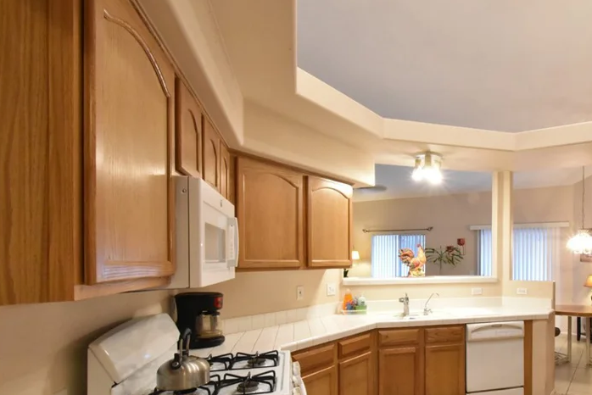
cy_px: 262
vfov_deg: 56.1
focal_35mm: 22
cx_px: 423
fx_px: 362
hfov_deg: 74.5
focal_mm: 10
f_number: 18
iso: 4000
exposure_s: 1/5
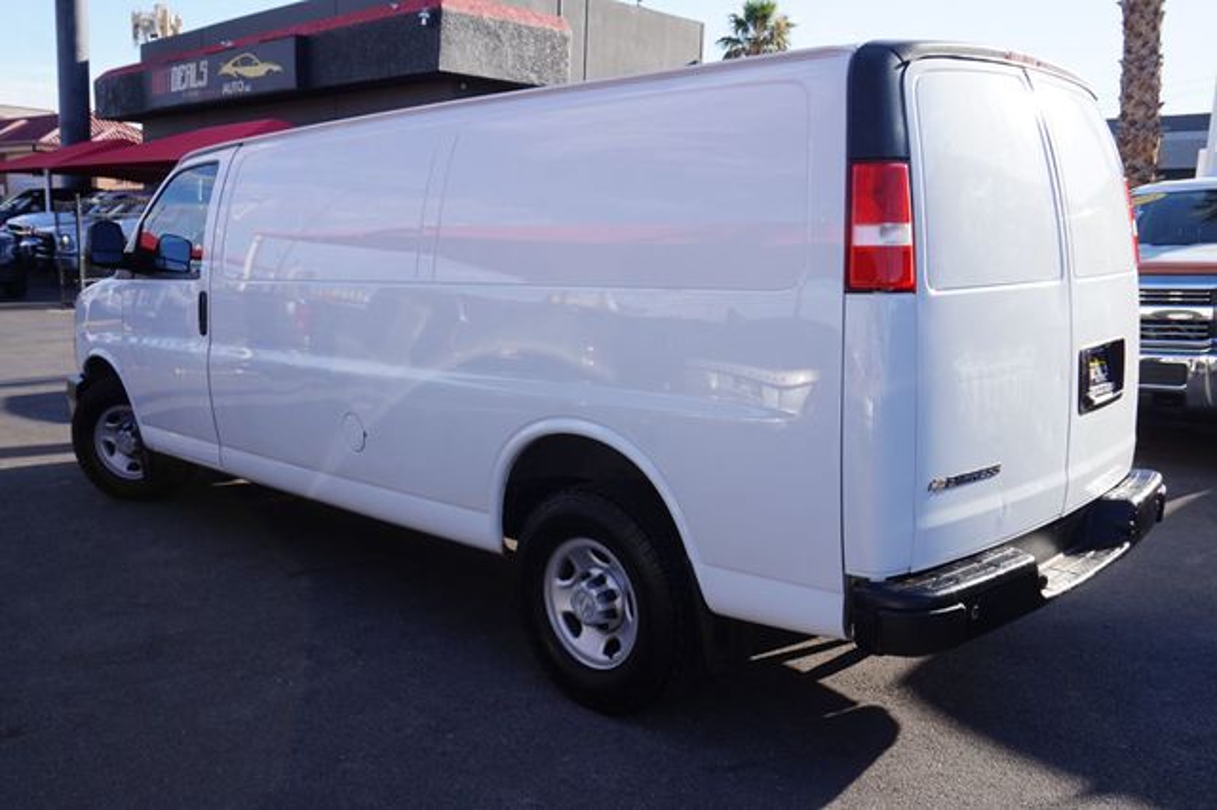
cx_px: 608
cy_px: 405
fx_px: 1014
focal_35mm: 30
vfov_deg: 43.6
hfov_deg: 62.0
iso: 100
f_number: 9
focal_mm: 20
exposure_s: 1/80
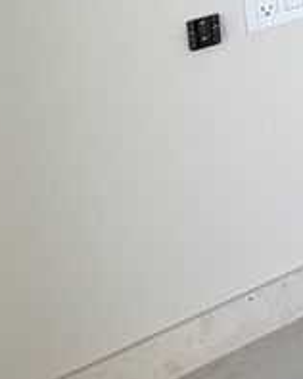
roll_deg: +2.6
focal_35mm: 83
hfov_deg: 9.9
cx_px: 1028
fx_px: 932
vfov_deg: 17.4
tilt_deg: -2.4
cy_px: -352
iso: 80
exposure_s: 1/121
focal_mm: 2.22
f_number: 2.2
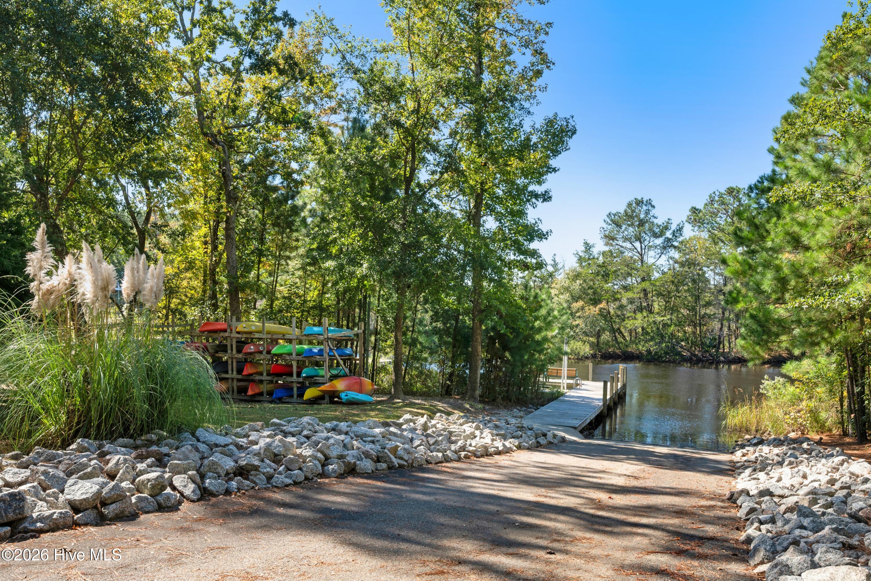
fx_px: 726
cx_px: 436
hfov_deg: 61.9
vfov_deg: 43.6
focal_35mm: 30
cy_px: 290
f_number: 11
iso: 100
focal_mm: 30
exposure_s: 1/13
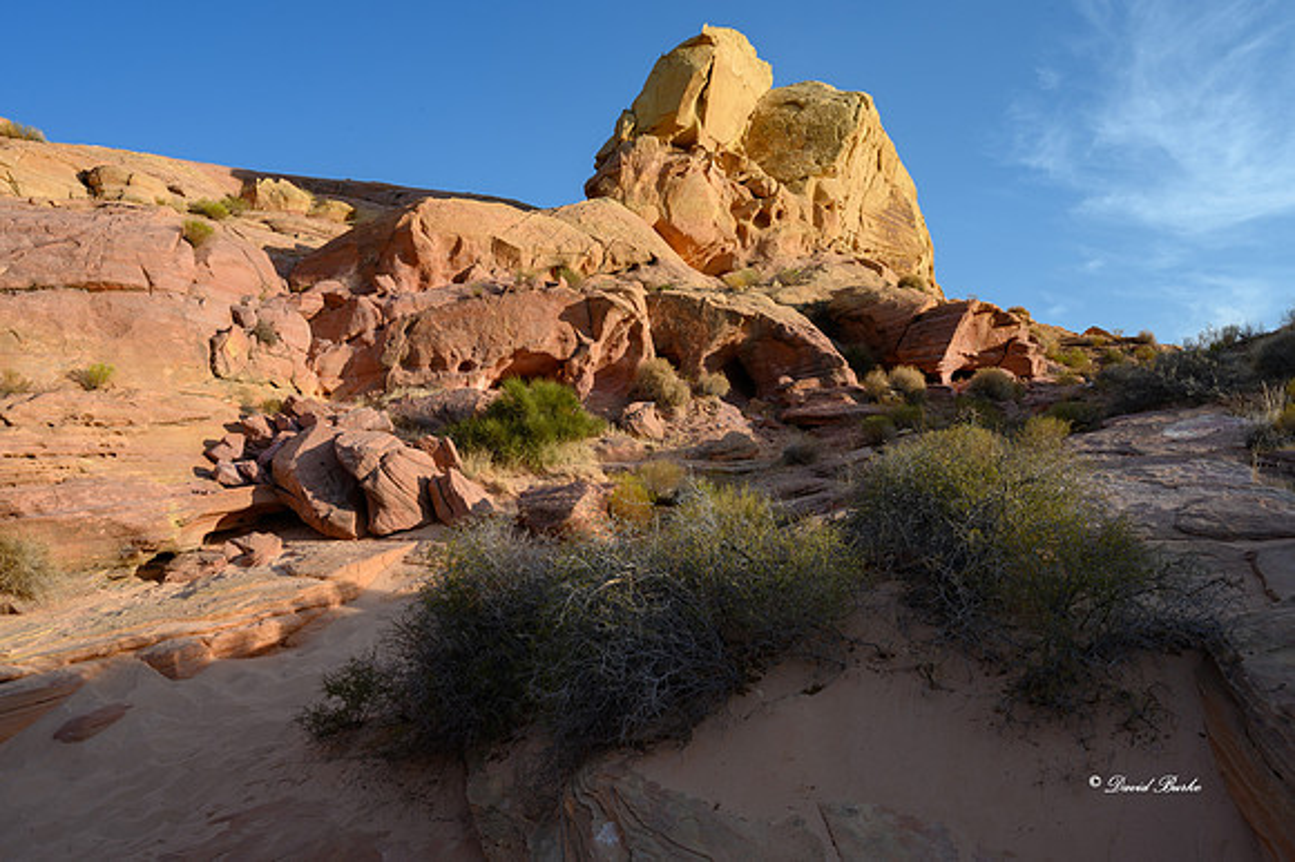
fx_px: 863
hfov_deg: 73.8
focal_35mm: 24
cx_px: 648
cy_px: 431
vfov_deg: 53.1
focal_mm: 24
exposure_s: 1/40
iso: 100
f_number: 16
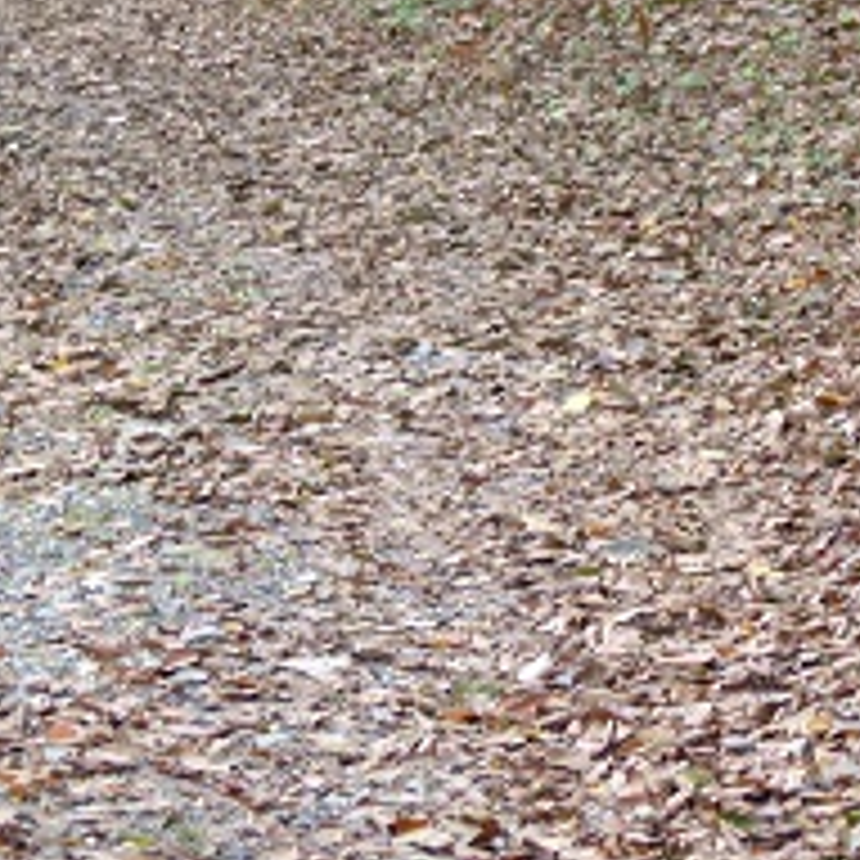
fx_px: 6943
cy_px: 135
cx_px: 248
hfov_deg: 7.1
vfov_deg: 7.1
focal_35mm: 247
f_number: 3.5
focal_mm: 20
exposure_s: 1/60
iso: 100
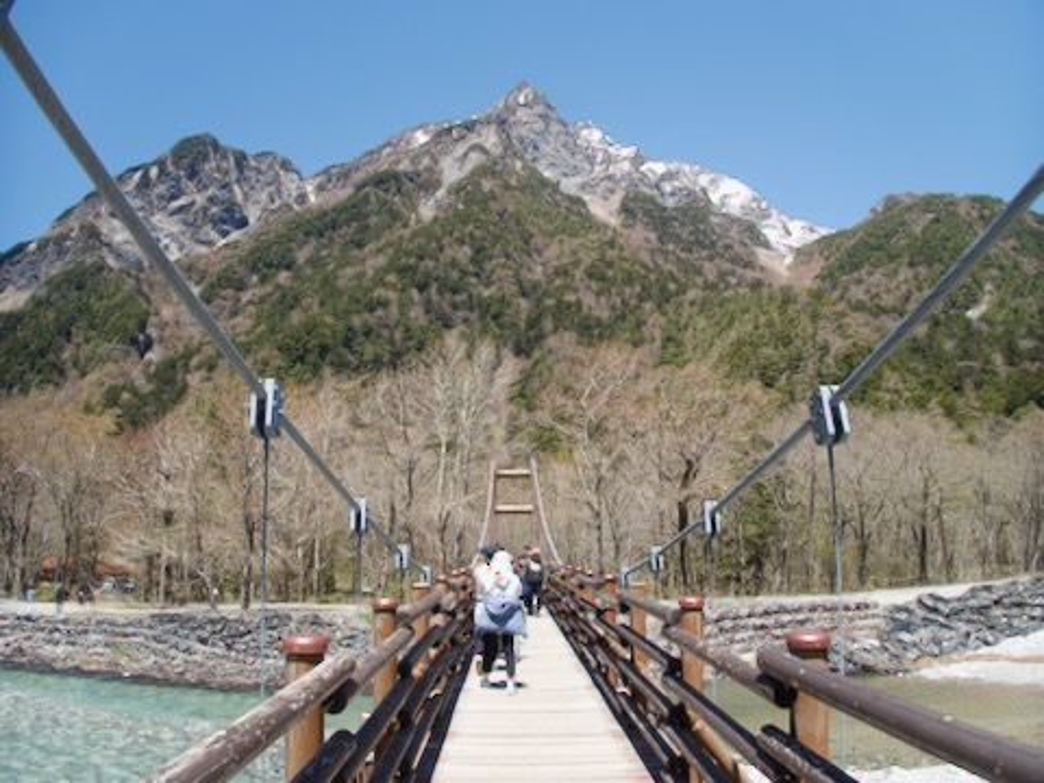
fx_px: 754
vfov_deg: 54.9
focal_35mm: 25
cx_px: 522
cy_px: 392
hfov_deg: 69.4
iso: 100
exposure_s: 1/800
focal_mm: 4.5
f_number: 2.8
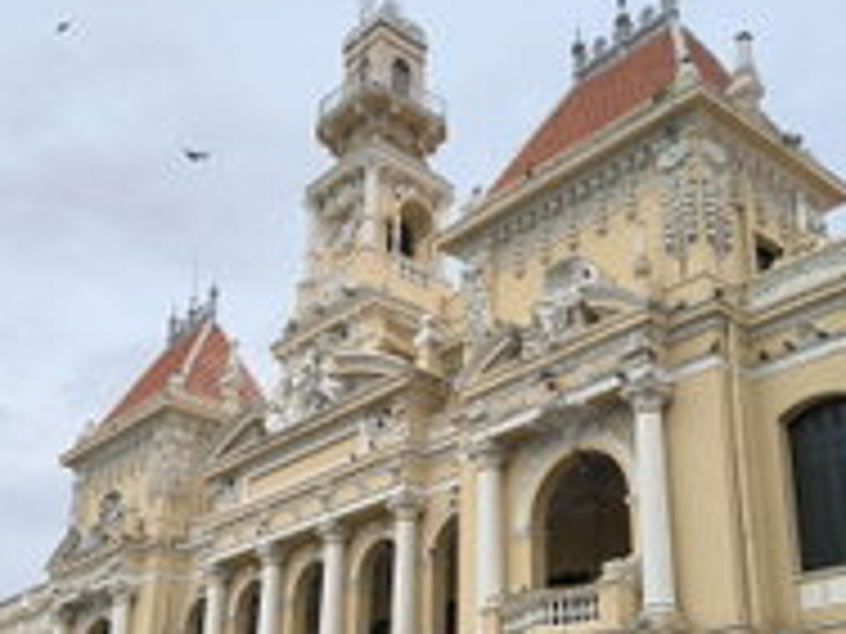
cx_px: 450
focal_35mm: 49
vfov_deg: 29.3
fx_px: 1198
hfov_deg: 38.9
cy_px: 468
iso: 80
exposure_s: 1/346
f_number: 1.77
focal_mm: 5.35
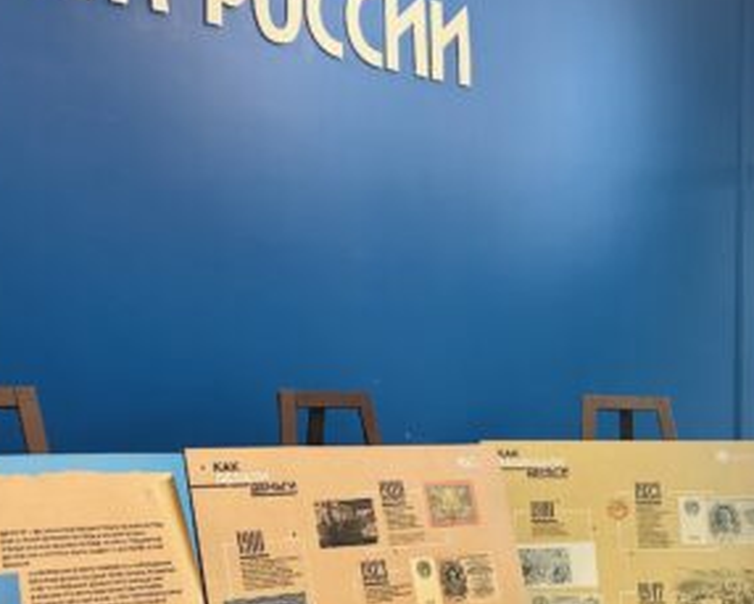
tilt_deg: -2.2
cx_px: 493
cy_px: 463
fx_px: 1205
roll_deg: +0.3
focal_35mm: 54
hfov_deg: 34.5
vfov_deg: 27.7
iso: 80
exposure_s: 1/163
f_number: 1.78
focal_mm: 6.86
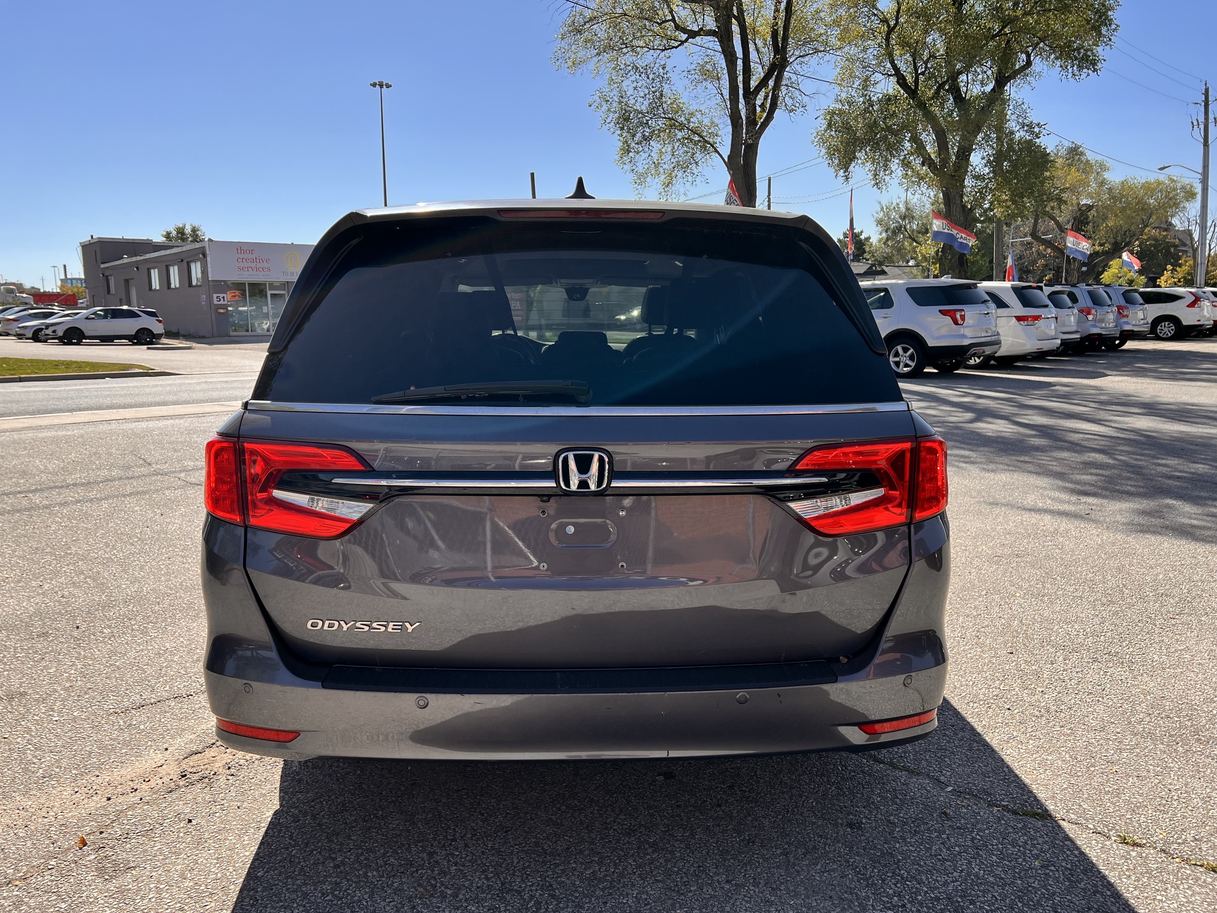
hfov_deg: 67.3
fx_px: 914
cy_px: 456
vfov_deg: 53.1
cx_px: 608
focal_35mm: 26
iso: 50
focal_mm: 5.7
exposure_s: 1/2762
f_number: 1.5
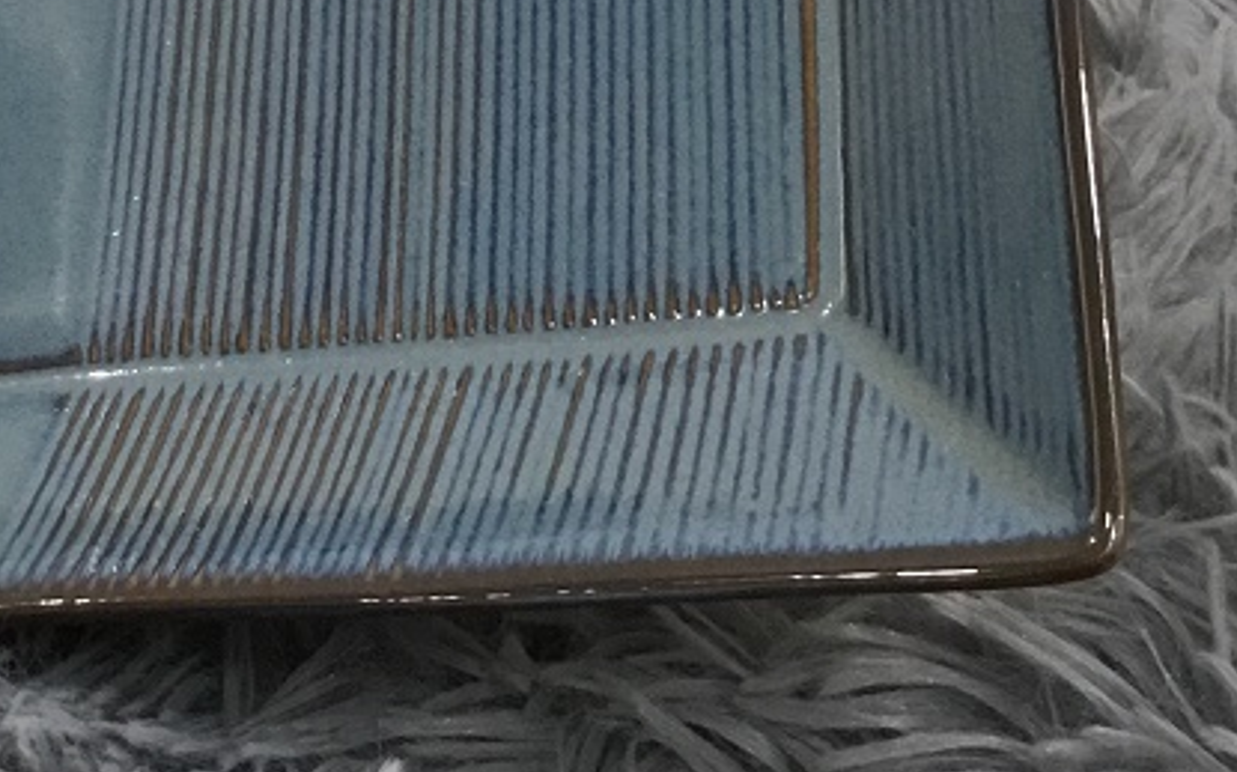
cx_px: 265
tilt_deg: -17.9
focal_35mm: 95
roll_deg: +1.3
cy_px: -453
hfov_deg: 21.6
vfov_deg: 12.9
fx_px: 3201
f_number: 2.4
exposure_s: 1/33
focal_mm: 3.3
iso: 125
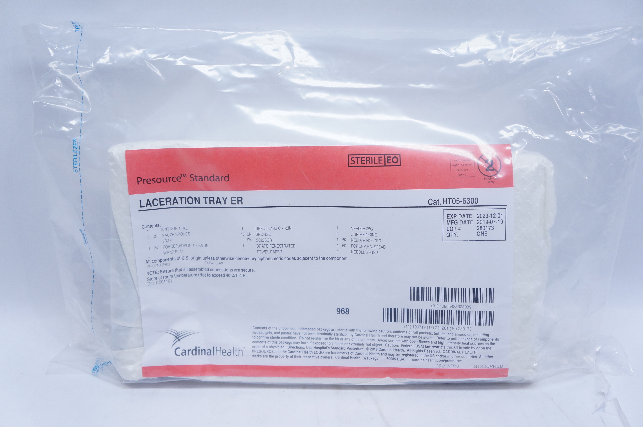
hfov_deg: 41.2
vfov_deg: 28.0
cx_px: 322
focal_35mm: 48
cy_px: 214
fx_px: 856
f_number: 4
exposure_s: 1/160
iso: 800
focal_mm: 32
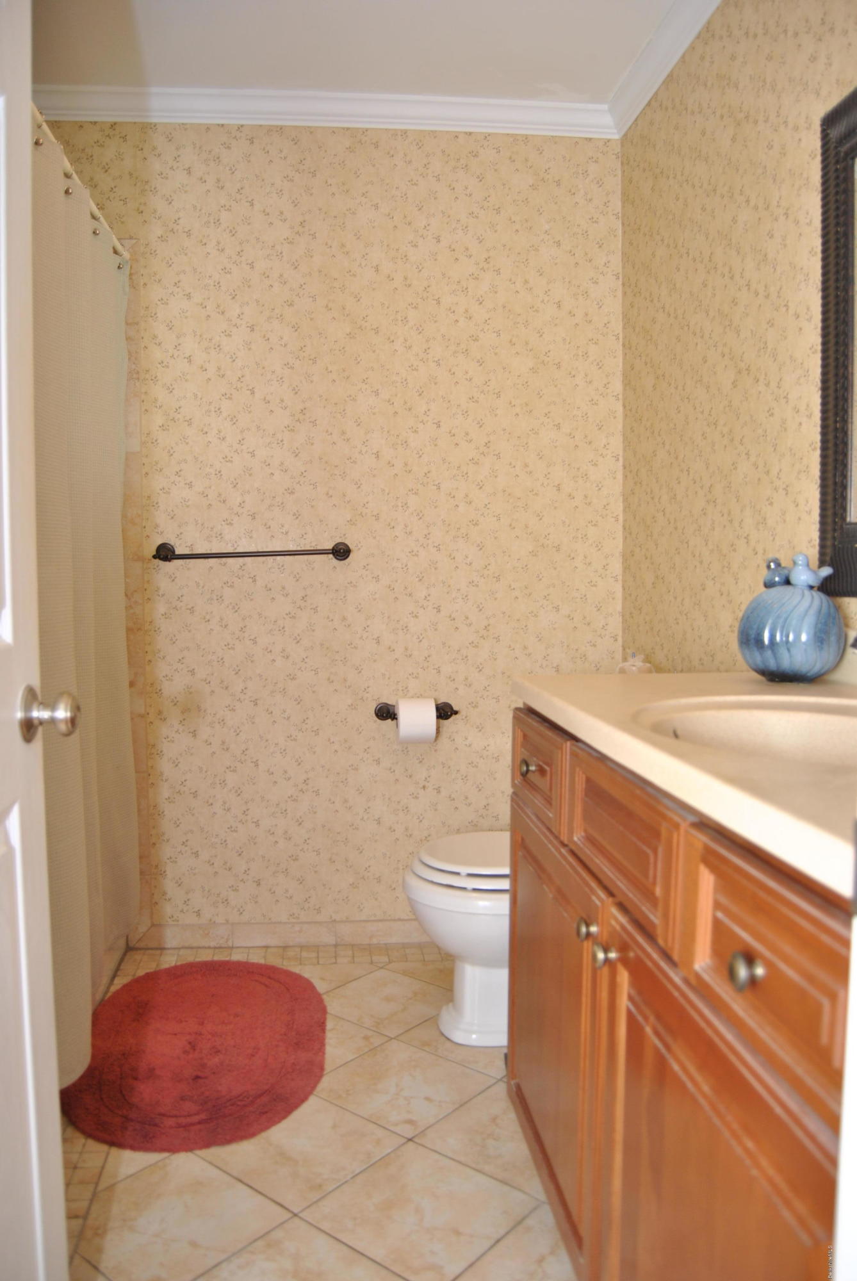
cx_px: 428
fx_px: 962
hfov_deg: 48.0
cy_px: 640
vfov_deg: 67.3
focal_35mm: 27
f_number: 4
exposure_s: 1/60
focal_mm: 18
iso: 200
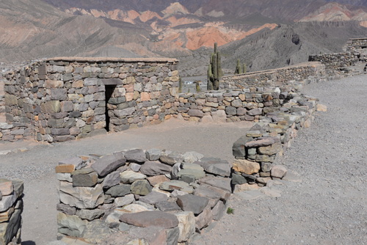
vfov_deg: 30.6
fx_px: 449
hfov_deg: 44.5
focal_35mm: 44
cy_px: 122
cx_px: 184
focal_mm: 44
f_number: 9
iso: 100
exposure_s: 1/320
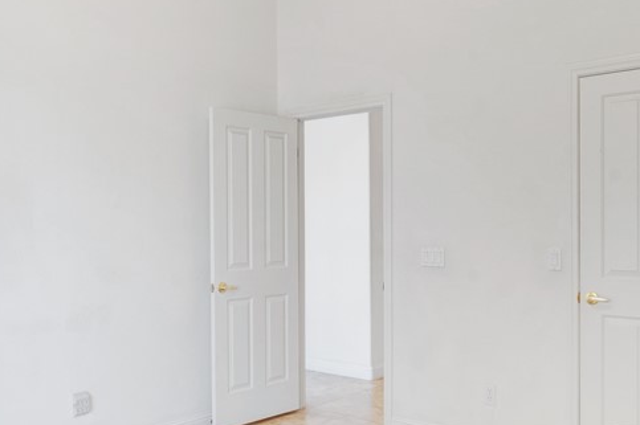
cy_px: 231
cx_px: 299
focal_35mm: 36
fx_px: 639
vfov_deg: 36.8
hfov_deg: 53.1
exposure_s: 1/5
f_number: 10
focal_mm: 16
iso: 200
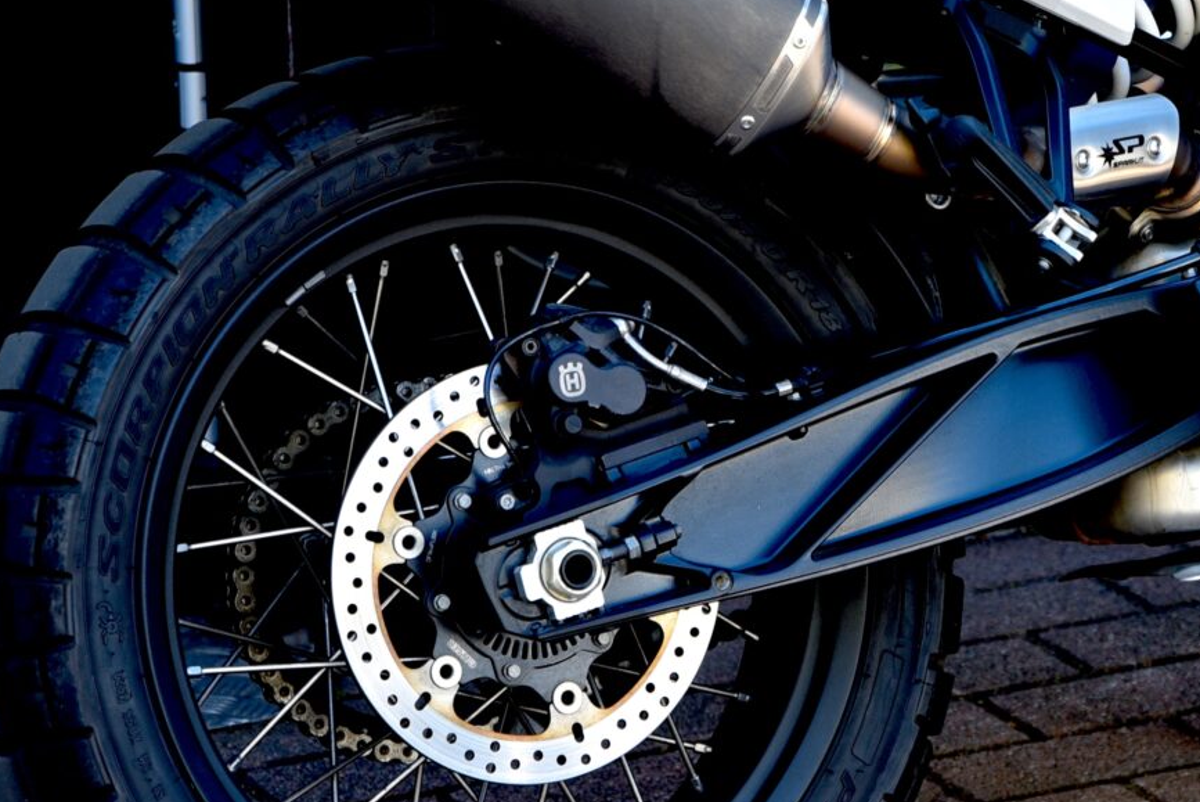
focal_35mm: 183
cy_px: -67
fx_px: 6103
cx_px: 1165
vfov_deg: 7.5
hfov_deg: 11.1
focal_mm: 62
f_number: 4
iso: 100
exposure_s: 1/60
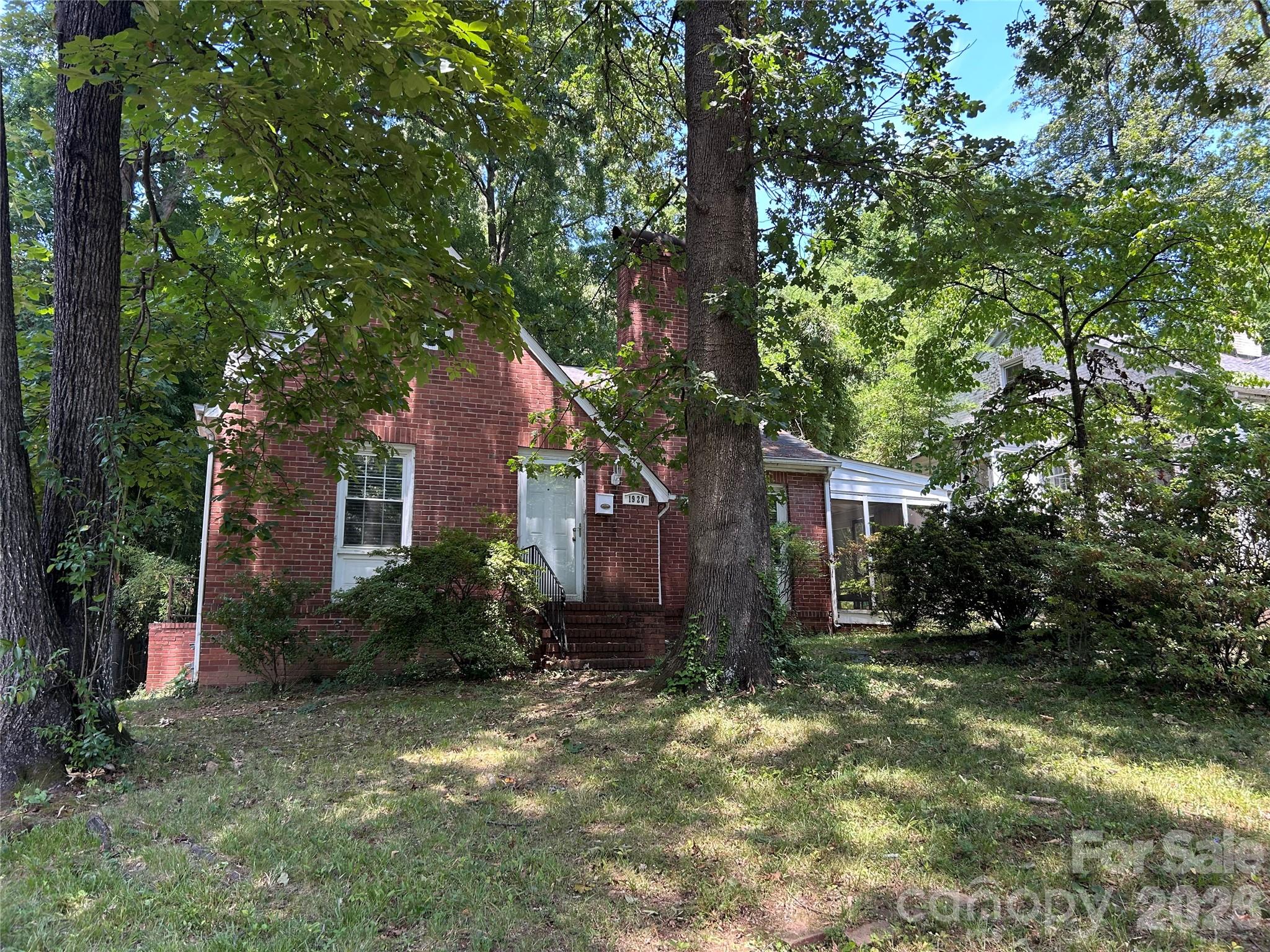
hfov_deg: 67.3
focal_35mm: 26
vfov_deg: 53.1
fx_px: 954
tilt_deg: +10.0
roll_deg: +1.0
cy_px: 476
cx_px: 635
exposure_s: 1/274
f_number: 1.5
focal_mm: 5.7
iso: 40
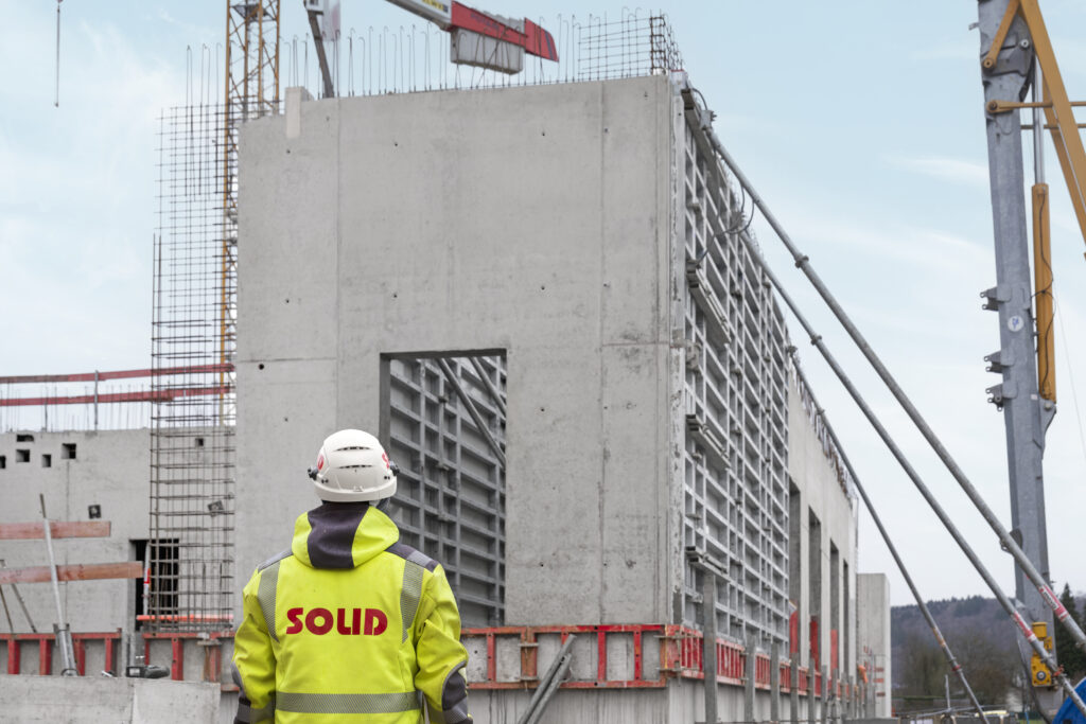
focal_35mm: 42
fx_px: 1267
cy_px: 362
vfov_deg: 31.9
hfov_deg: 46.4
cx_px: 543
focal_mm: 42
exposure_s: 1/200
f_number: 5.6
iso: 125
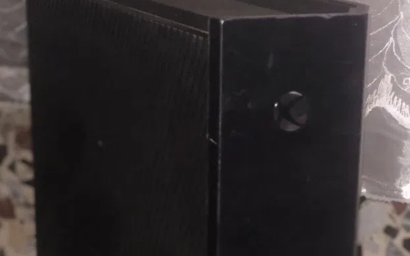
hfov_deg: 17.2
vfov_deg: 10.3
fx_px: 1352
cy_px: 422
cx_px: 195
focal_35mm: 121
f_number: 2.4
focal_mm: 6
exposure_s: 1/30
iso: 160
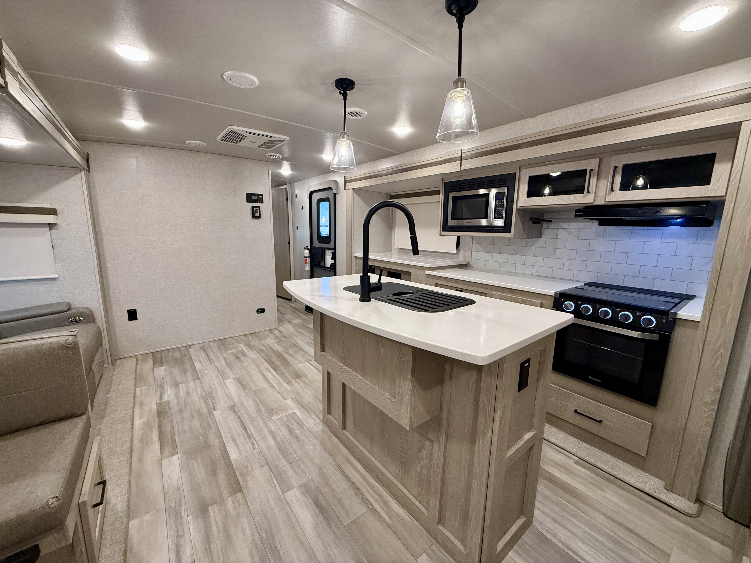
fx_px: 304
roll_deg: -2.7
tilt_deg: -8.6
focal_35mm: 14
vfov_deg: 85.7
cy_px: 282
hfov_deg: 102.1
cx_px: 376
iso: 320
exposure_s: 1/99
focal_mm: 2.22
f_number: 2.2
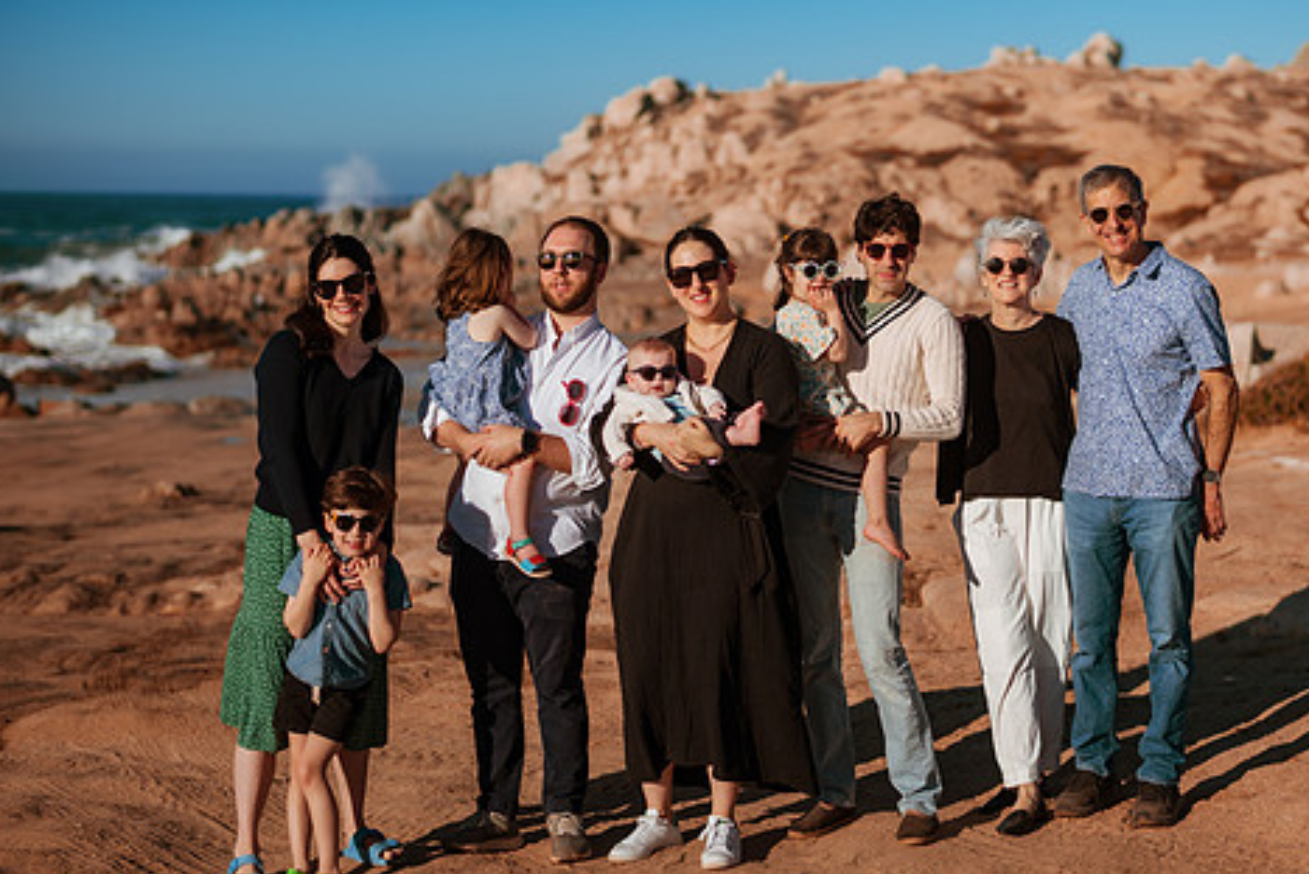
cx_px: 771
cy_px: 486
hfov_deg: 28.0
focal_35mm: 72
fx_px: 2620
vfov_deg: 18.9
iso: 50
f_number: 2.2
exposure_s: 1/8000
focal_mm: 58
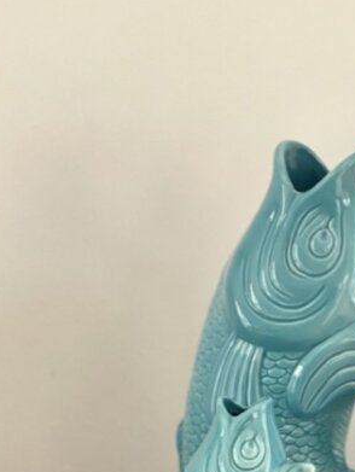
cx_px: 420
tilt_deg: -14.4
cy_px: 422
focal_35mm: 157
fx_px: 2143
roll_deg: -0.4
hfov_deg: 9.3
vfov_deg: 12.5
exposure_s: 1/120
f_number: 2.2
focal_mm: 7.5
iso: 250
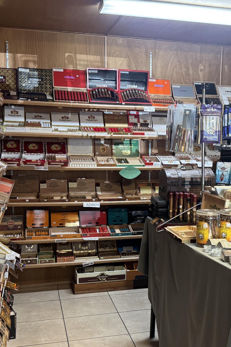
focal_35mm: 46
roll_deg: -0.5
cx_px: 161
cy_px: 209
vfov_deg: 42.5
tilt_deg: -8.5
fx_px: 443
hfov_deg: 29.0
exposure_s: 1/60
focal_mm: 6.76
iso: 250
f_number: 1.78
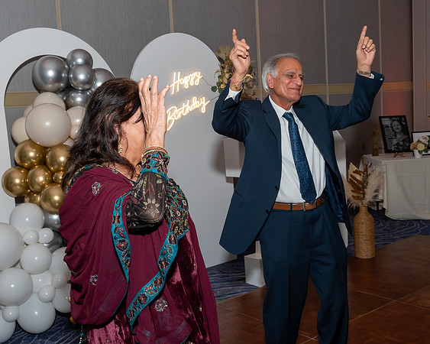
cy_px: 153
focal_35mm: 45
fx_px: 574
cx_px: 237
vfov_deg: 33.3
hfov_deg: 41.0
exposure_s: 1/250
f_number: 6.3
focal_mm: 24
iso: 500
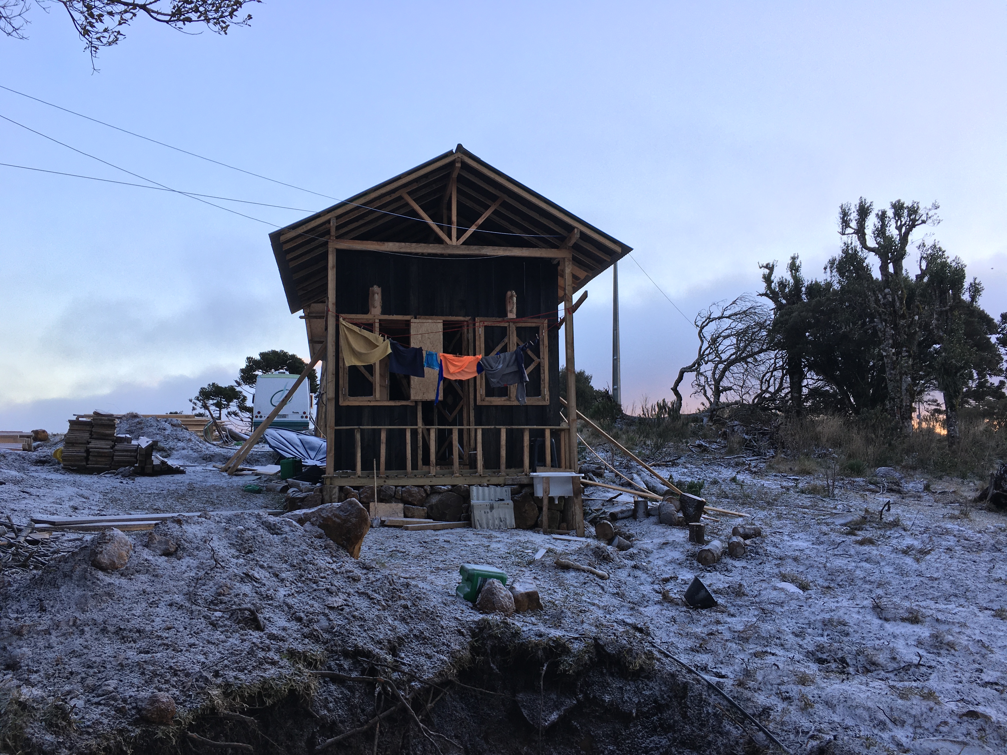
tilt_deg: +5.2
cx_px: 504
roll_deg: +0.0
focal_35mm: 29
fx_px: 844
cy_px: 378
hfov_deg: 61.7
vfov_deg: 48.2
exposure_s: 1/120
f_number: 2.2
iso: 25
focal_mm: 4.15
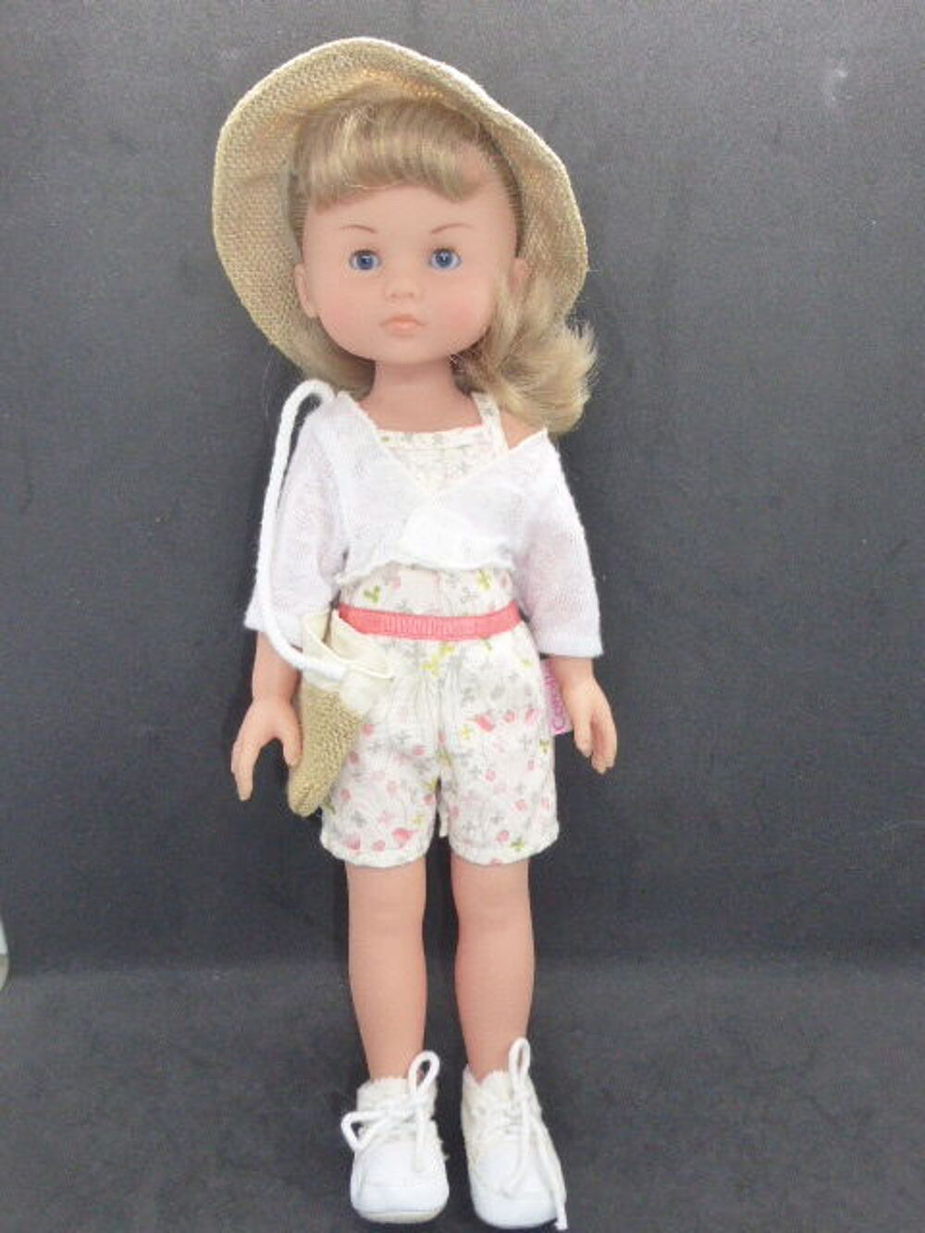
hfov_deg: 40.7
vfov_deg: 52.6
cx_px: 462
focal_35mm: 35
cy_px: 616
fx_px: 1247
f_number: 3.7
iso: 500
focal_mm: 6.1
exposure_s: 1/60
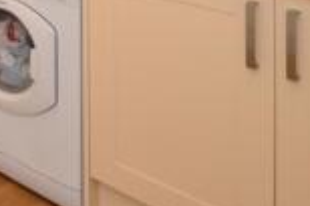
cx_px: -191
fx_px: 603
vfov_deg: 15.9
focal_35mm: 70
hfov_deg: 22.1
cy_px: -186
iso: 640
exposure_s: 1/25
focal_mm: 11
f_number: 11
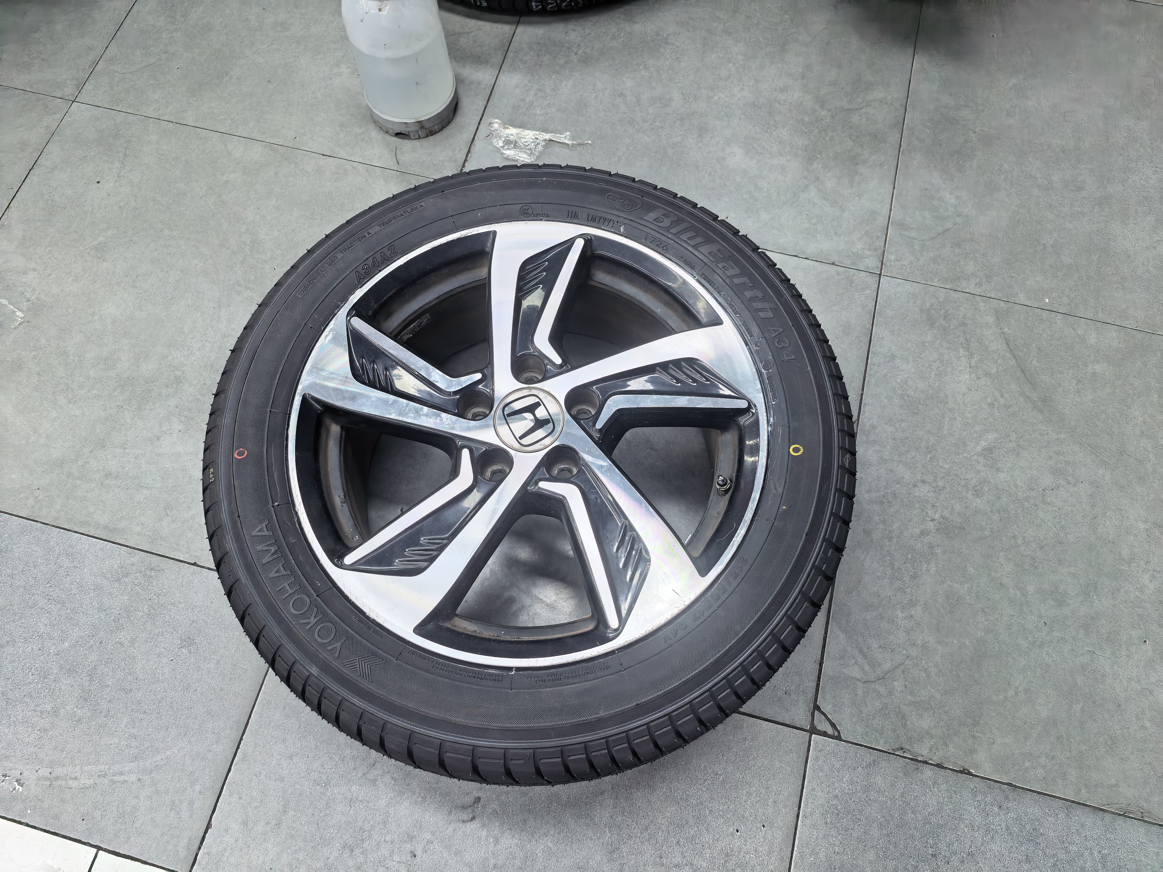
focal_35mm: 24
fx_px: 806
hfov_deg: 71.6
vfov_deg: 56.8
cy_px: 436
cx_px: 582
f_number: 2
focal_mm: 6.98
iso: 200
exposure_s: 1/333
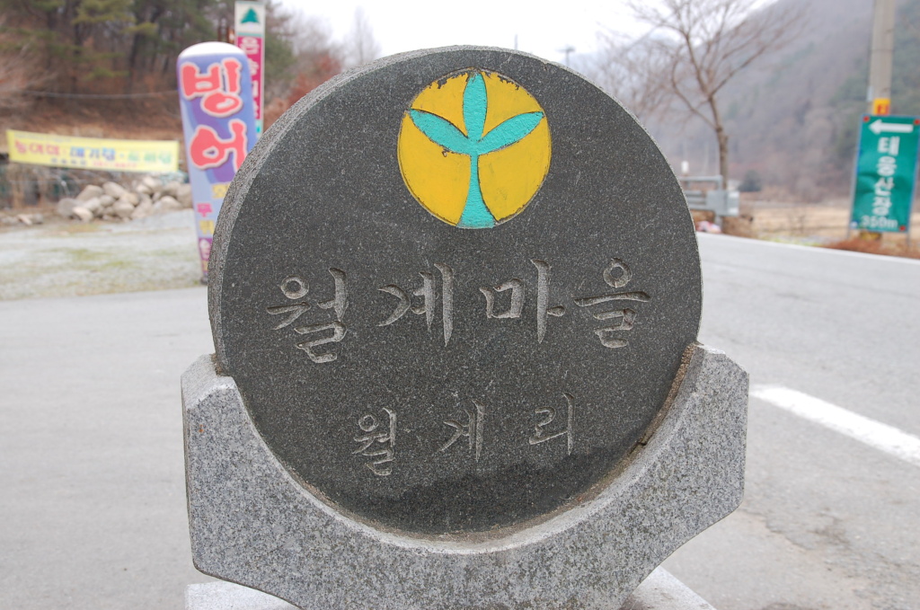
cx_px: 460
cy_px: 305
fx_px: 1110
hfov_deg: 45.0
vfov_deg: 30.7
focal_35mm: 44
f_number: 5.6
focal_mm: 29
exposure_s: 1/125
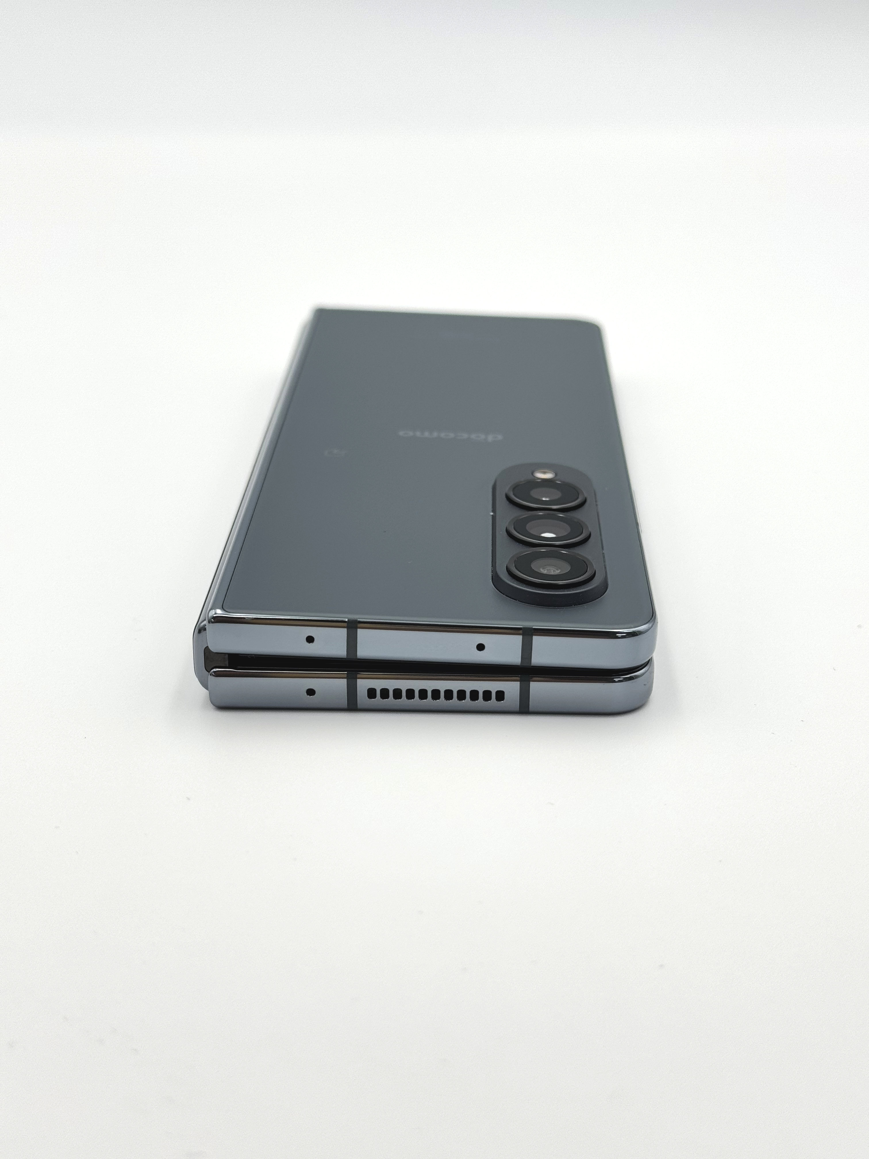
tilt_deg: -25.6
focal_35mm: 48
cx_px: 434
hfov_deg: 30.3
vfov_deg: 39.7
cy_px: 580
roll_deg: -0.6
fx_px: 1607
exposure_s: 1/377
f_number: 1.78
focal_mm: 6.76
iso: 64
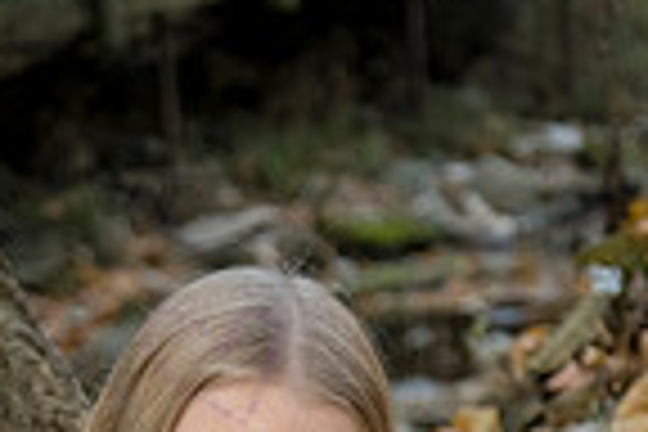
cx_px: 230
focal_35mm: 194
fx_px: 3492
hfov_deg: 10.6
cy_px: 765
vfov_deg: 6.9
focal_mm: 62
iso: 800
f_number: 4.5
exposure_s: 1/320
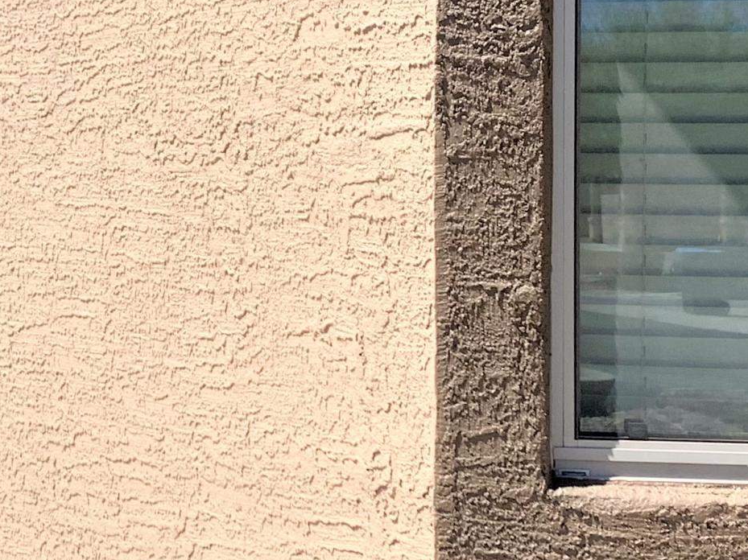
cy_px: 233
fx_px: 1814
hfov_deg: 22.7
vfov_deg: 17.5
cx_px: 60
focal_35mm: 84
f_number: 1.8
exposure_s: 1/2208
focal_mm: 4.25
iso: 25
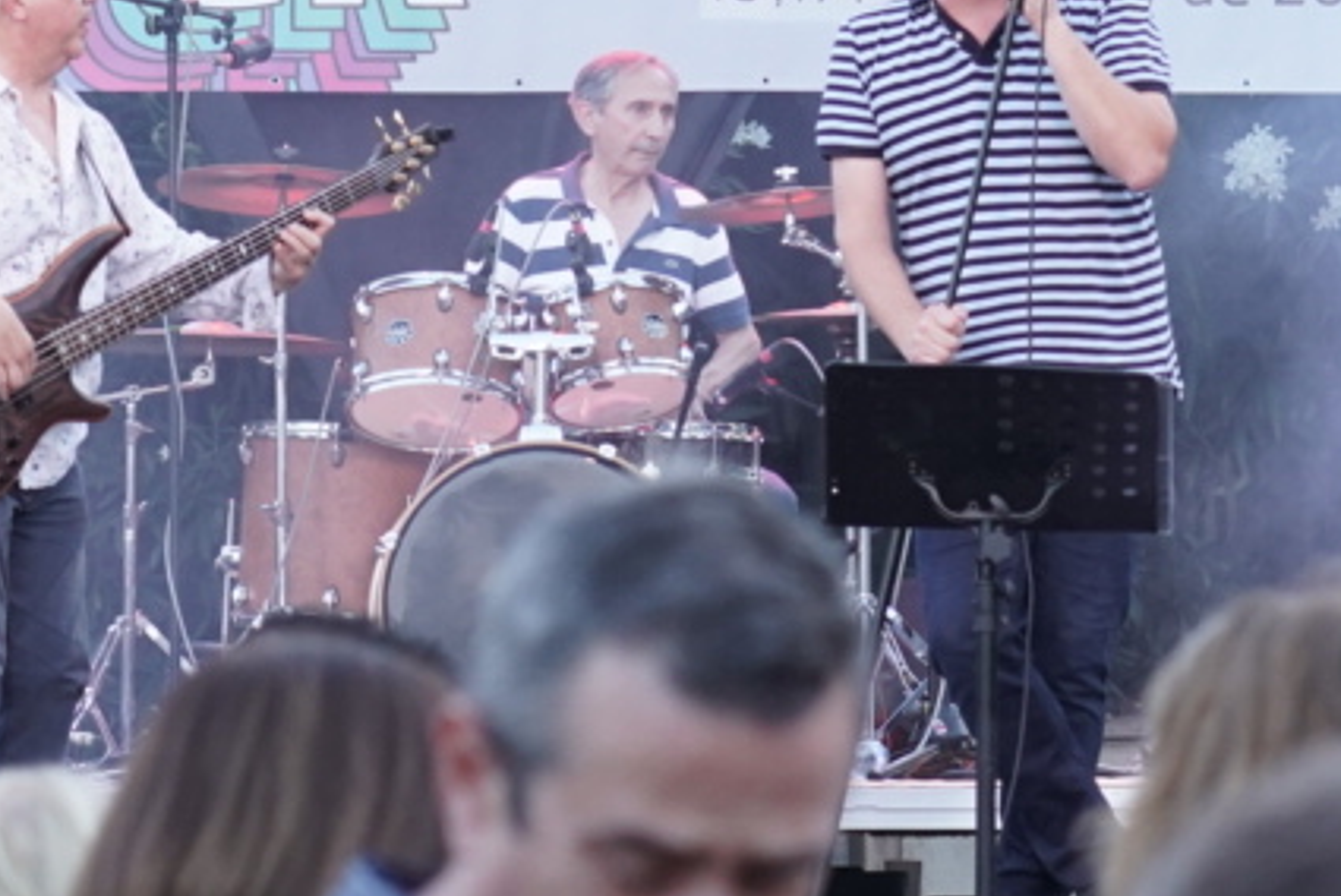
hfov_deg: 7.7
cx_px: 745
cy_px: -95
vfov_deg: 5.2
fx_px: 9915
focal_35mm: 266
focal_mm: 70
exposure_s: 1/320
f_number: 4
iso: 1600
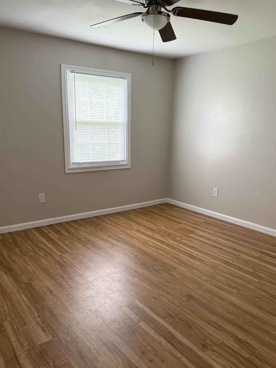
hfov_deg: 49.8
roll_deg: +0.9
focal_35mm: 28
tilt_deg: -15.2
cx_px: 141
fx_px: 298
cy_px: 196
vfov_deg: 63.4
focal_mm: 6.76
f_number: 1.78
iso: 320
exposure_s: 1/60
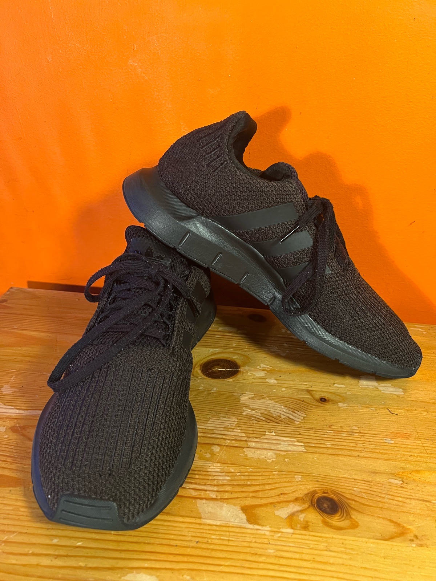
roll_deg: -2.8
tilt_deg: -30.7
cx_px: 218
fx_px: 437
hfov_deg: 53.1
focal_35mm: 26
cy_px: 290
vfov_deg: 67.3
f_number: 1.5
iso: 250
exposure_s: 1/50
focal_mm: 5.7
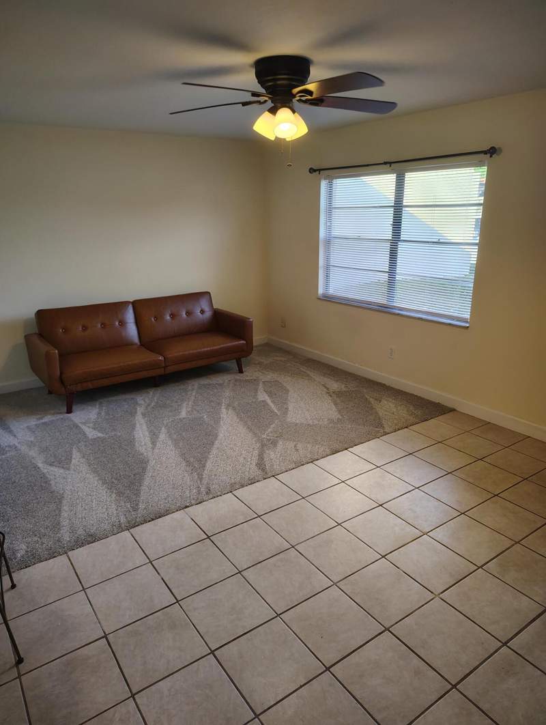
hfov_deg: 57.0
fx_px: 503
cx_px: 273
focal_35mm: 24
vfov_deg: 71.5
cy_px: 362
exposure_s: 1/120
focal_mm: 5.56
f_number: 1.8
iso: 716
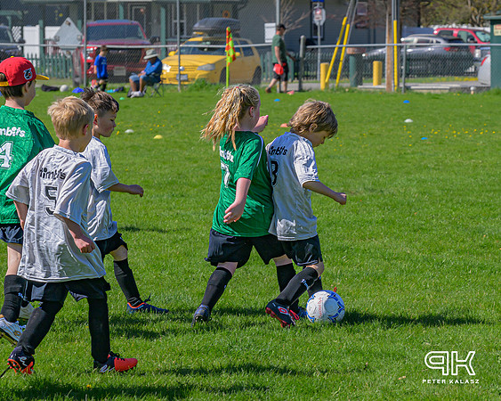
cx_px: 340
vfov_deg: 8.8
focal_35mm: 176
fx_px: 2606
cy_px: 205
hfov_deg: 11.0
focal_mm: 92
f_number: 6.3
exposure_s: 1/500
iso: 280
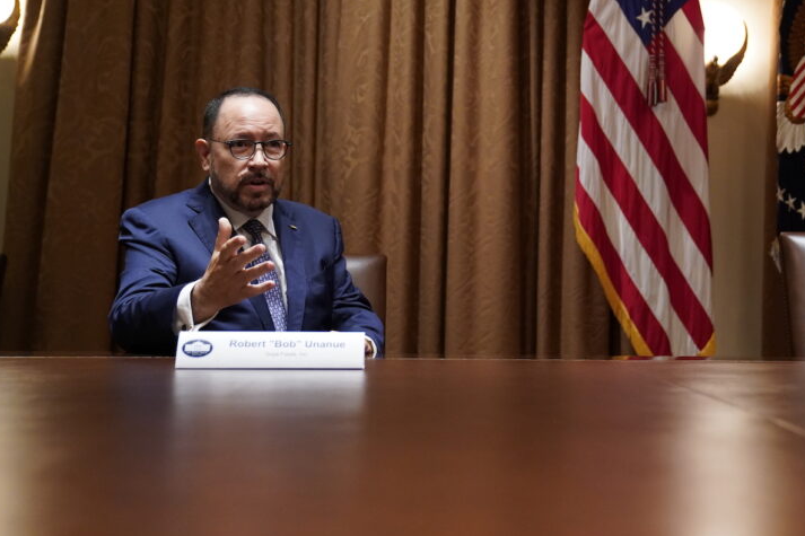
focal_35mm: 56
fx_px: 1252
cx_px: 549
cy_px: 194
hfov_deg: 35.2
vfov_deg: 24.1
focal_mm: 39
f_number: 2.8
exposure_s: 1/160
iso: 4000
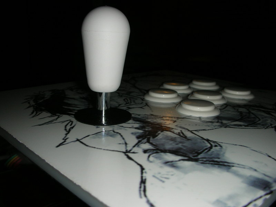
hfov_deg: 52.6
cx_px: 138
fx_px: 279
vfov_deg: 40.7
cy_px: 104
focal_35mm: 35
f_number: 8.5
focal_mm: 5.8
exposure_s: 1/60.1
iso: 50
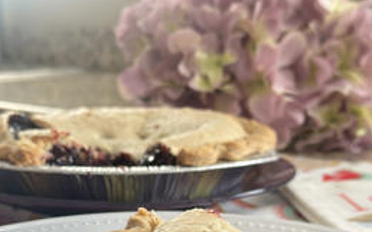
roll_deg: -1.6
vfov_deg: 18.2
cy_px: 246
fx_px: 699
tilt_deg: -16.9
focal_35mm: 69
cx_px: 187
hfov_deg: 29.8
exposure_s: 1/60
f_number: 1.78
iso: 200
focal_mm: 6.86
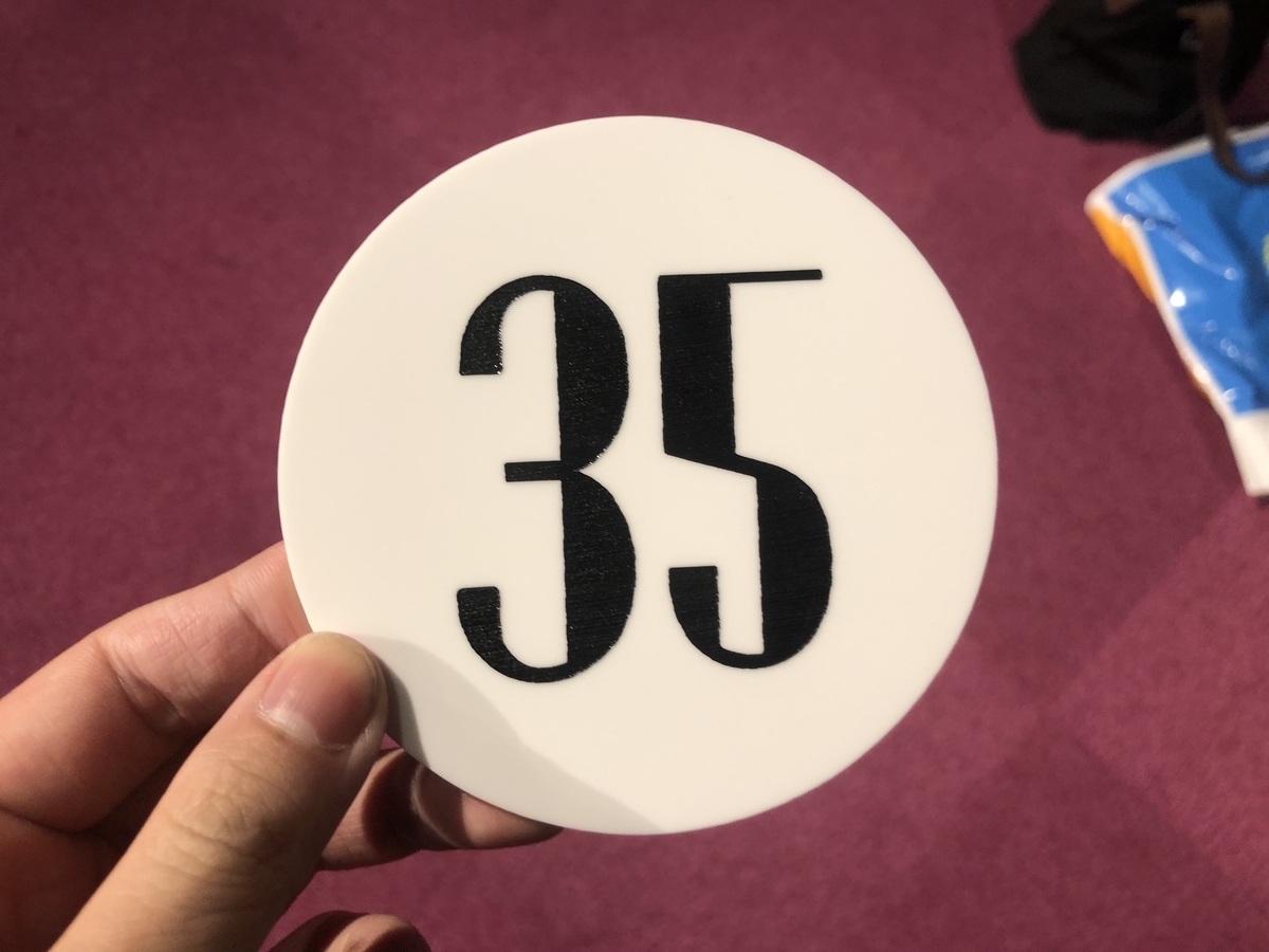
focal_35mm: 28
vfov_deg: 49.7
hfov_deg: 63.4
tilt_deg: -68.5
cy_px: 476
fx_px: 1026
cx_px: 634
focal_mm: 3.99
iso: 40
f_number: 1.8
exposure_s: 1/20
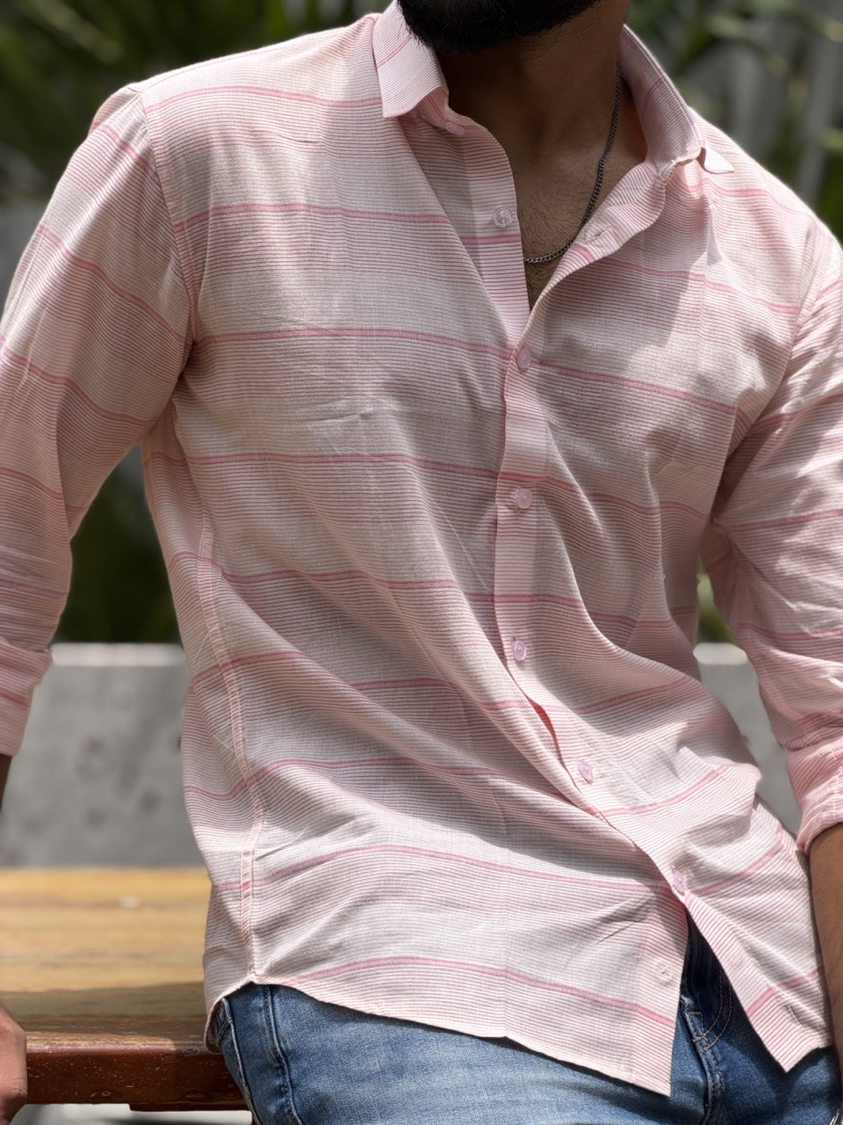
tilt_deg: -1.8
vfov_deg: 19.6
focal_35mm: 100
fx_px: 3247
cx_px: 422
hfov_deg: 14.8
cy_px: 562
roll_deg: -0.8
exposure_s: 1/638
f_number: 2.8
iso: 20
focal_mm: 16.89
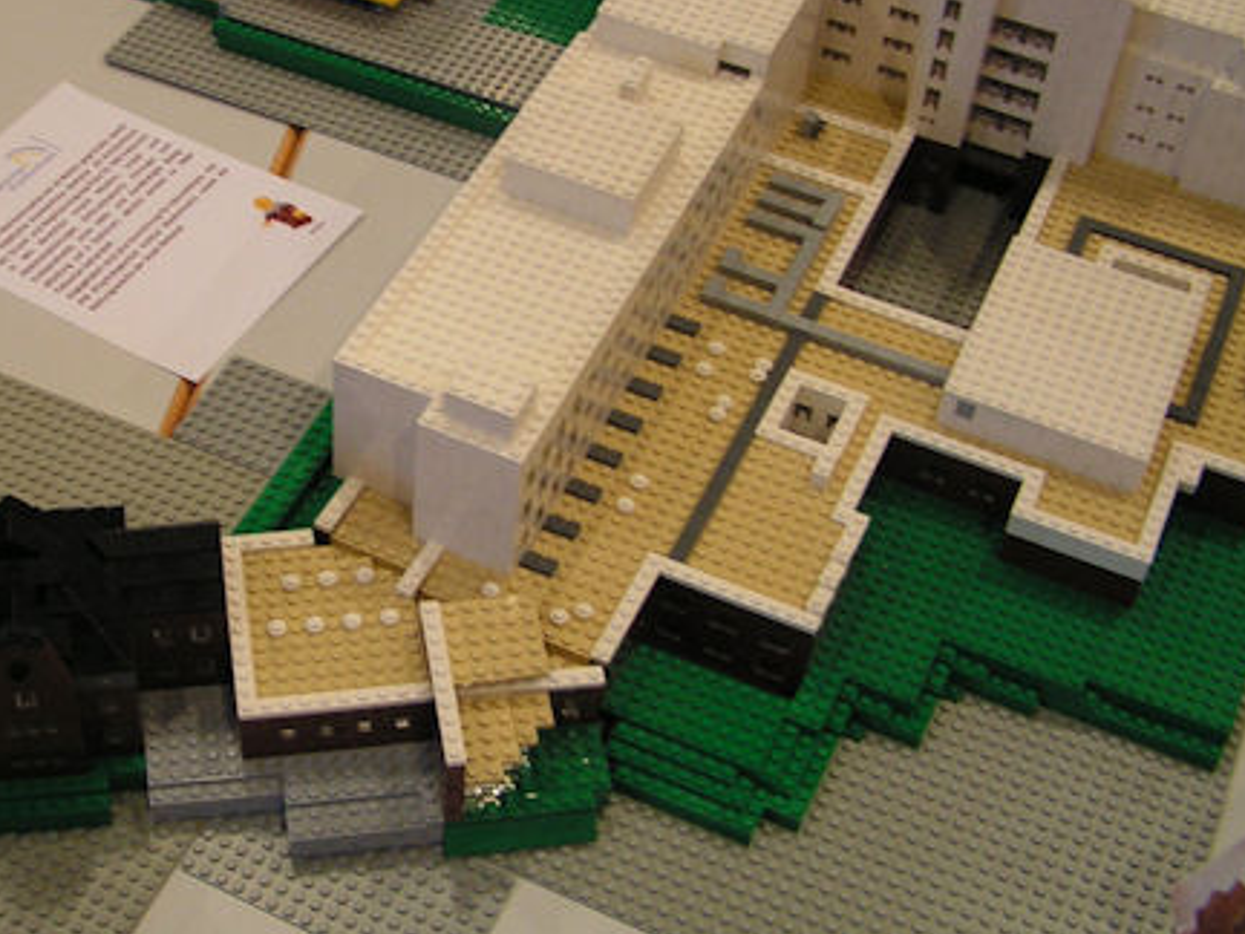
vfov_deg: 24.3
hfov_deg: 31.8
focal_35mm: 60
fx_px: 2158
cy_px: 290
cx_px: 372
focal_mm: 6.3
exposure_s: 1/50
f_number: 2.8
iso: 80
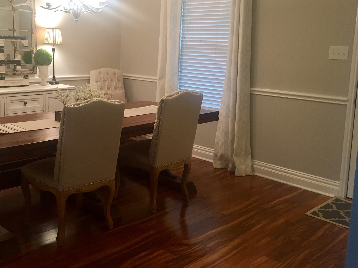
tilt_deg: -8.3
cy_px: 104
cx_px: 132
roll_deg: -1.1
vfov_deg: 36.6
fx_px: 403
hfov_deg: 47.4
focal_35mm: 39
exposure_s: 1/30
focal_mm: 4.15
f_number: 2.2
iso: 64
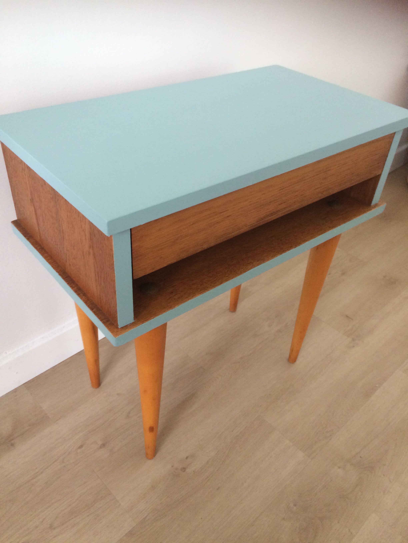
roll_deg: -3.9
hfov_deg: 48.2
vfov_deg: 61.7
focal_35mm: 29
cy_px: 272
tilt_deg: -39.9
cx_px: 204
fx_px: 456
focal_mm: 4.15
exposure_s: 1/33
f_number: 2.2
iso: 250
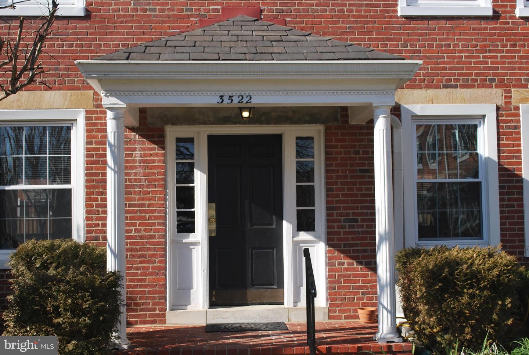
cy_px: 178
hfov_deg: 41.0
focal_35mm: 48
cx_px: 264
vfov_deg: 28.2
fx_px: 707
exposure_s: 1/200
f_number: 7.1
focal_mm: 32
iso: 100
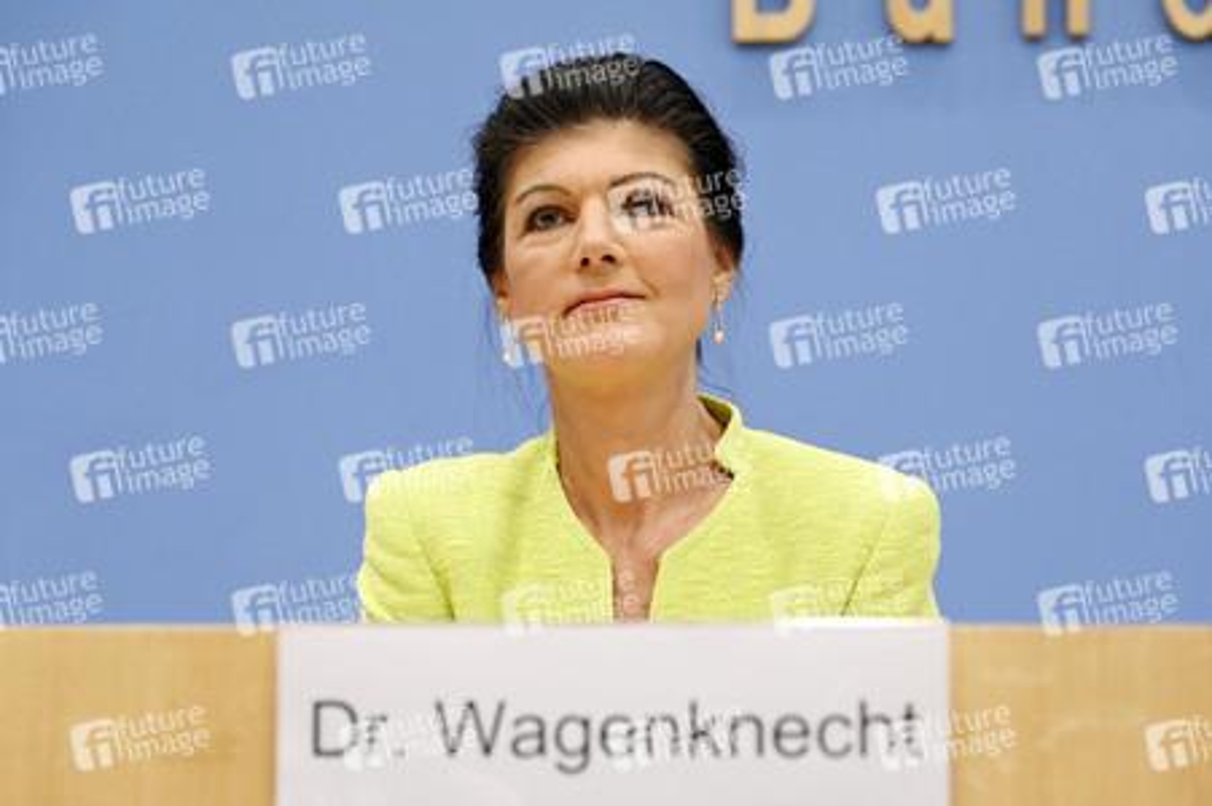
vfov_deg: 15.0
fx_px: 3061
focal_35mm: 91
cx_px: 606
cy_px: 403
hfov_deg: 22.4
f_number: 5.6
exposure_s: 1/640
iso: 5000
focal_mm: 91
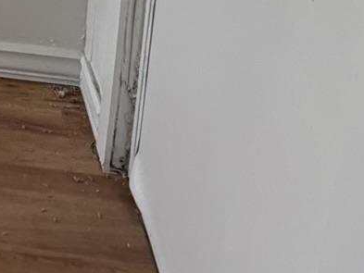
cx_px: -205
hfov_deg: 21.6
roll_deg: +0.0
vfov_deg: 15.8
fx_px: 768
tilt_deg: -14.7
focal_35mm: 73
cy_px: -274
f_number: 2.2
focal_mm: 2.22
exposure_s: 1/121
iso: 160
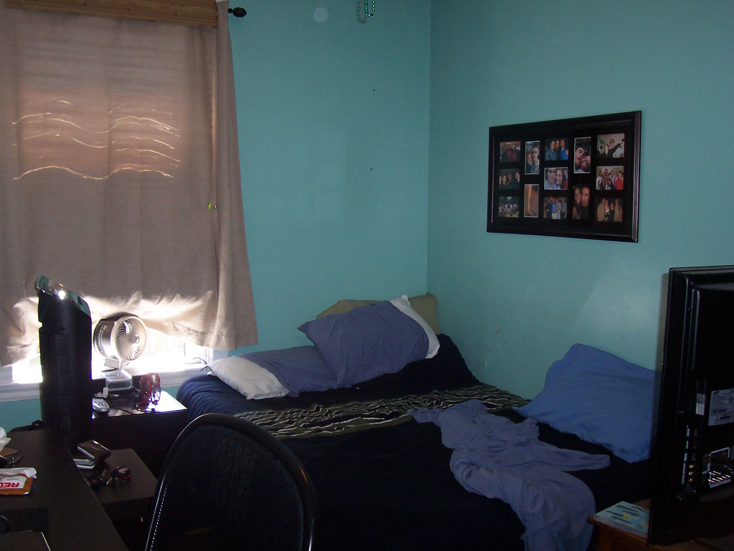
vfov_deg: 38.7
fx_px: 785
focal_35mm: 37
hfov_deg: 50.1
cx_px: 367
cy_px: 276
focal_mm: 5.6
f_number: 2.8
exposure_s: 1/60
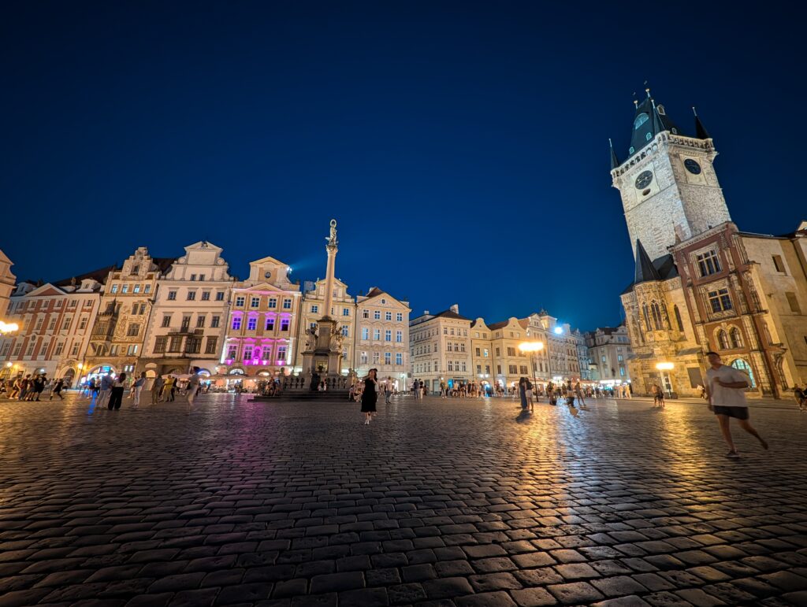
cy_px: 304
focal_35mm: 12
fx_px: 280
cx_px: 404
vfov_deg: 94.6
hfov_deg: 110.5
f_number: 1.7
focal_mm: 2.02
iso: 602
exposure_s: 1/25
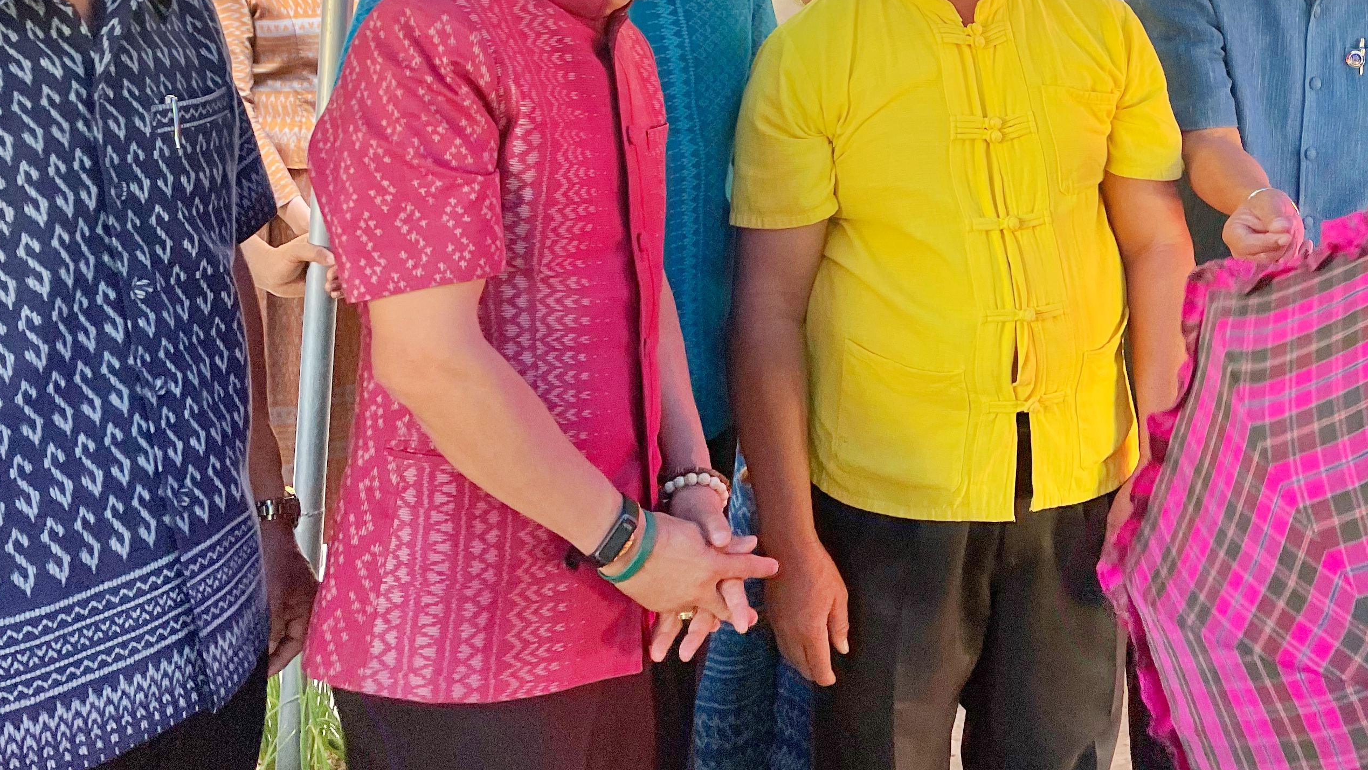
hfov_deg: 44.3
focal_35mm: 45
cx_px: 988
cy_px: 52
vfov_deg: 25.6
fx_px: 1632
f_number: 1.6
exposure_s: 1/121
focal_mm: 4.2
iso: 125
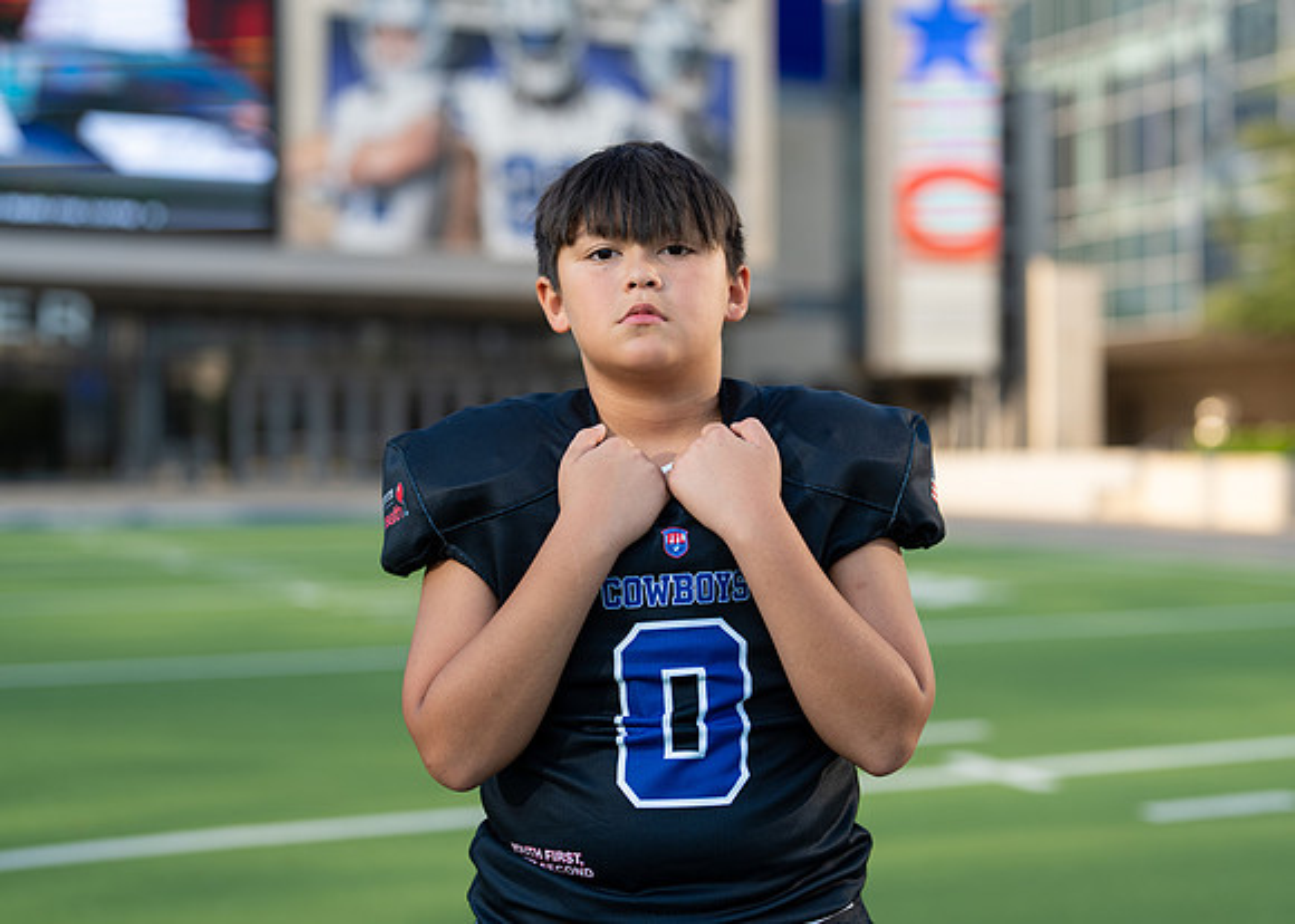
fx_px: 2074
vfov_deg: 25.1
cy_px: 438
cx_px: 710
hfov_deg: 34.6
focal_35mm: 56
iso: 100
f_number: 1.8
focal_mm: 50
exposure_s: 1/2000
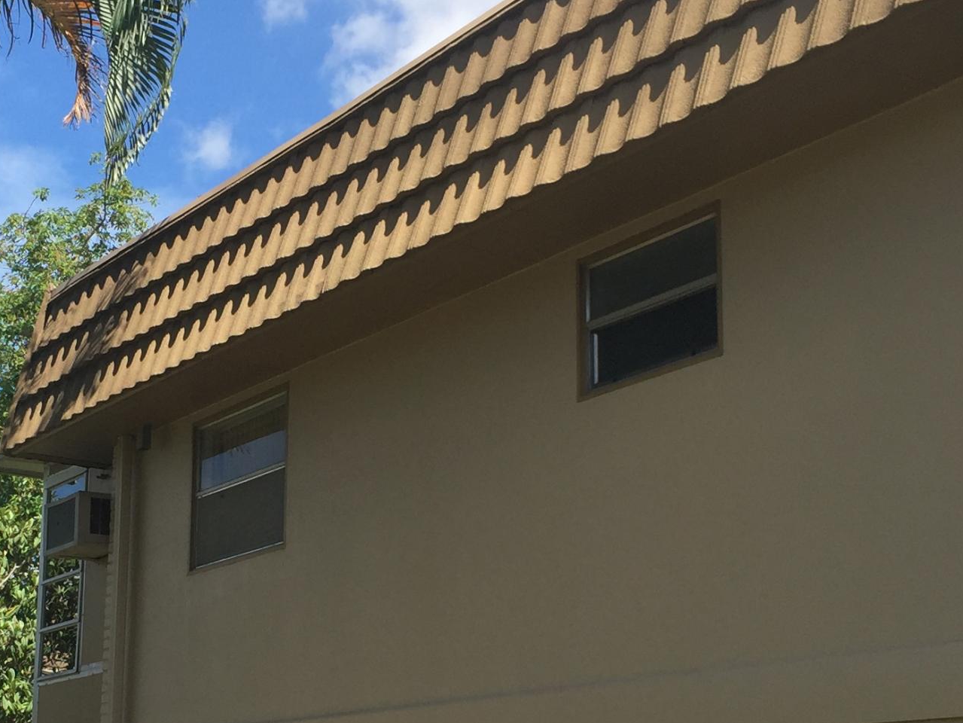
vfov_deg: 21.5
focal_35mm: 68
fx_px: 1892
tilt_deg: +11.8
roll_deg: -3.2
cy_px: 533
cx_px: 229
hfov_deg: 28.1
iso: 32
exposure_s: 1/1199
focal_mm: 4.15
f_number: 2.2
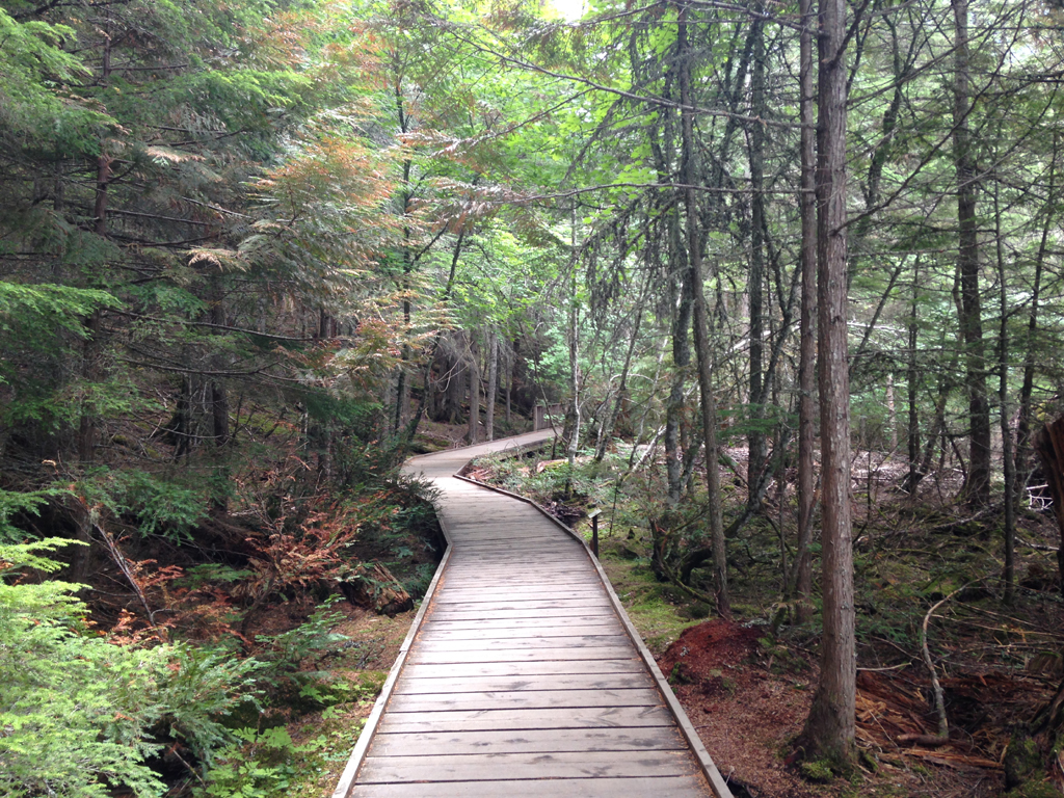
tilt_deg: +2.3
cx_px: 532
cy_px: 399
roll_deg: +1.3
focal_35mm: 33
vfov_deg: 42.9
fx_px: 1014
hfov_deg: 55.4
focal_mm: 4.12
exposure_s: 1/30
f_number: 2.4
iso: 50
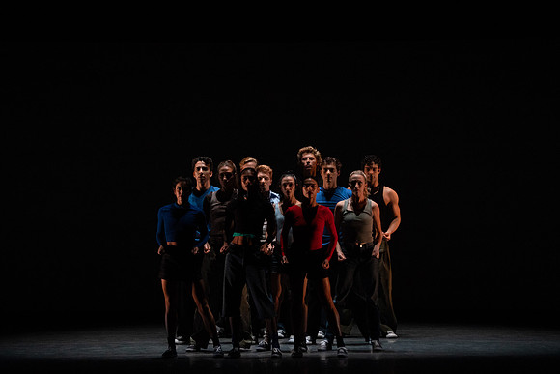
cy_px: 187
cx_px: 280
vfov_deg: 6.9
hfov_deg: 10.3
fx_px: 3112
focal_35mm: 200
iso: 8000
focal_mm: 200
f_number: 5
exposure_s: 1/400
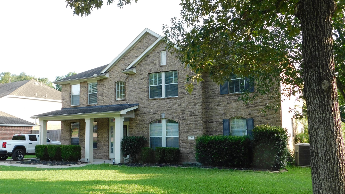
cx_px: 172
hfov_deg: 59.5
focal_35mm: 33
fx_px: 302
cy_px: 106
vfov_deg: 35.6
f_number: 3.2
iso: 125
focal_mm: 5.3
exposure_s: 1/160
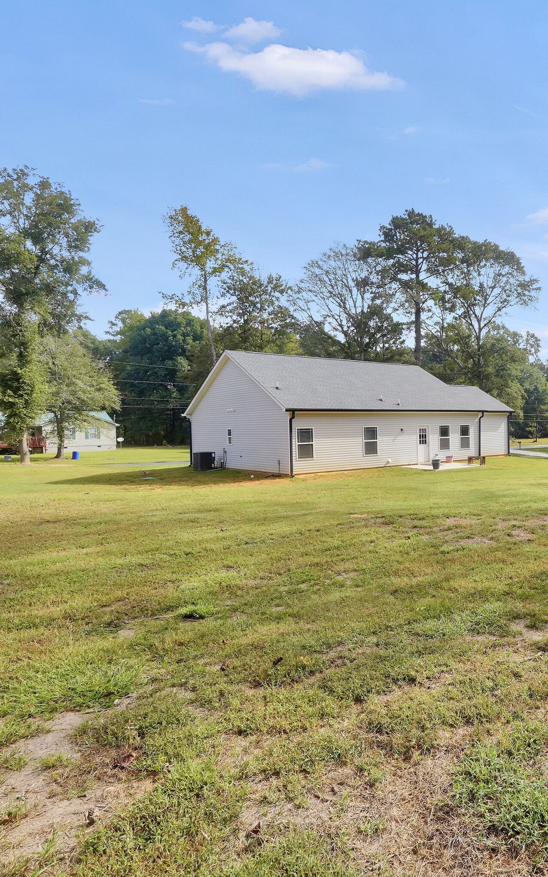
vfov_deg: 77.2
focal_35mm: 23
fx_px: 550
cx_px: 512
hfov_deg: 46.7
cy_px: 438
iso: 100
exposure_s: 1/125
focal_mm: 10
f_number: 9
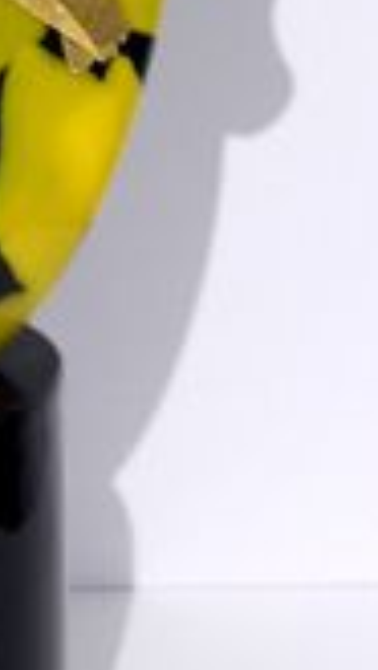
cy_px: -45
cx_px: -159
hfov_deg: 13.1
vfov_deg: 22.9
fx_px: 1566
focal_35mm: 88
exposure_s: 1/20
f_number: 3.2
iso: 100
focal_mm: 4.6
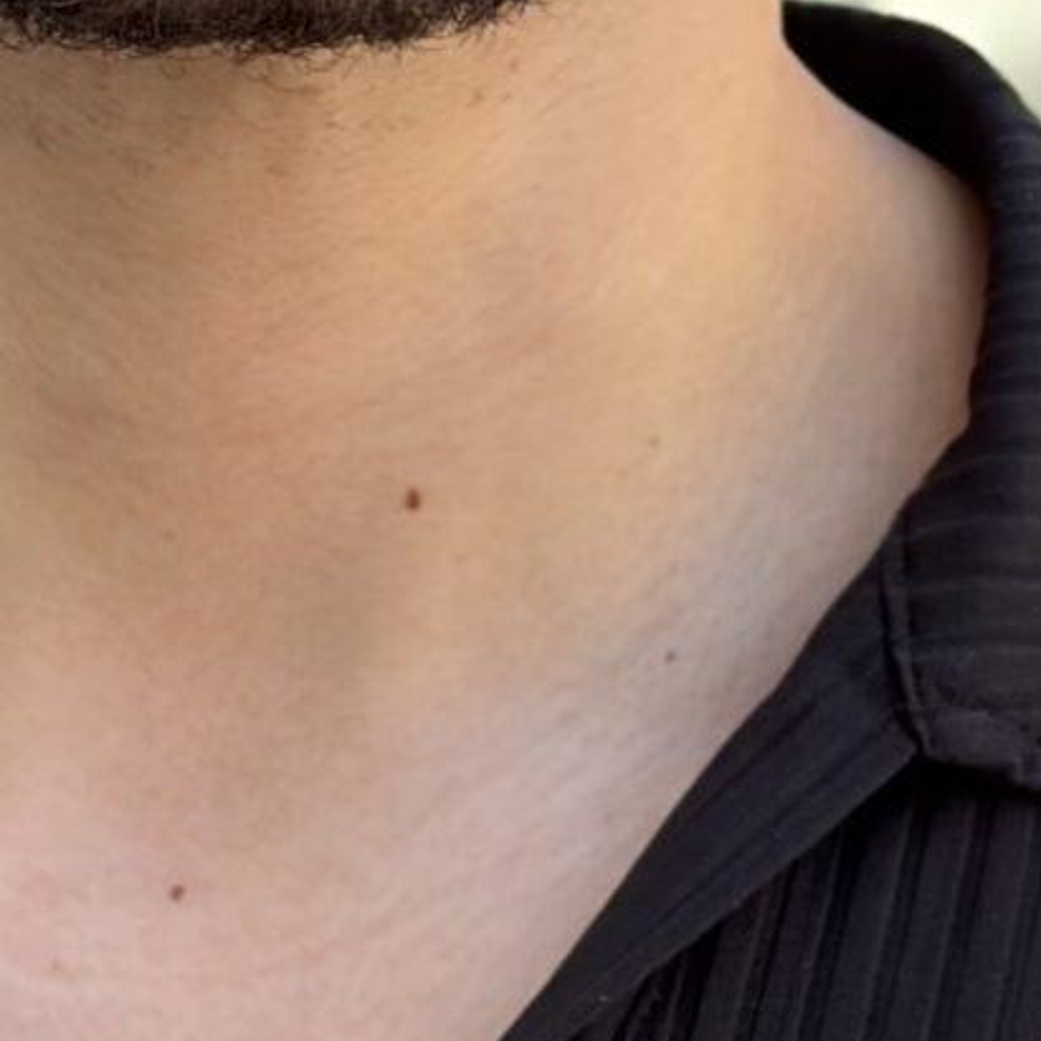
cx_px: 284
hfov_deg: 6.1
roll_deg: +0.3
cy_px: 261
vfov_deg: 6.1
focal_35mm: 286
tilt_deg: -1.1
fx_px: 9731
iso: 32
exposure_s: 1/278
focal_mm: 5.96
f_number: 1.6
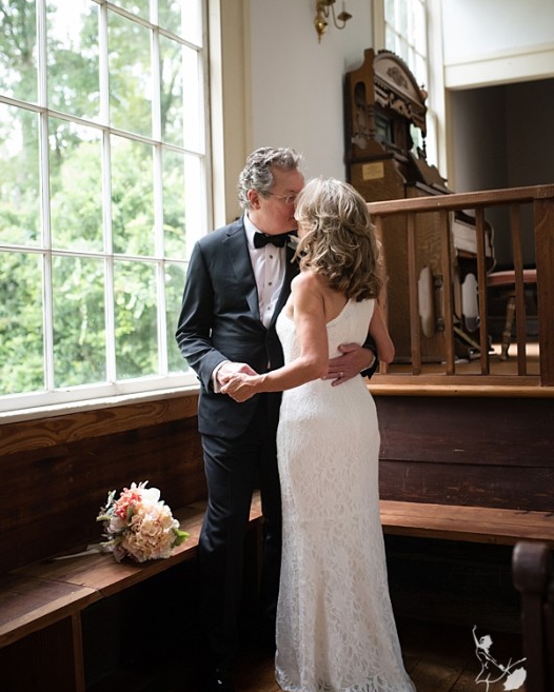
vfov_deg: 45.7
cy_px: 312
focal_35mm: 40
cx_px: 279
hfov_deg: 37.4
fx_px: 819
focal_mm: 35
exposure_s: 1/125
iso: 2500
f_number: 2.8
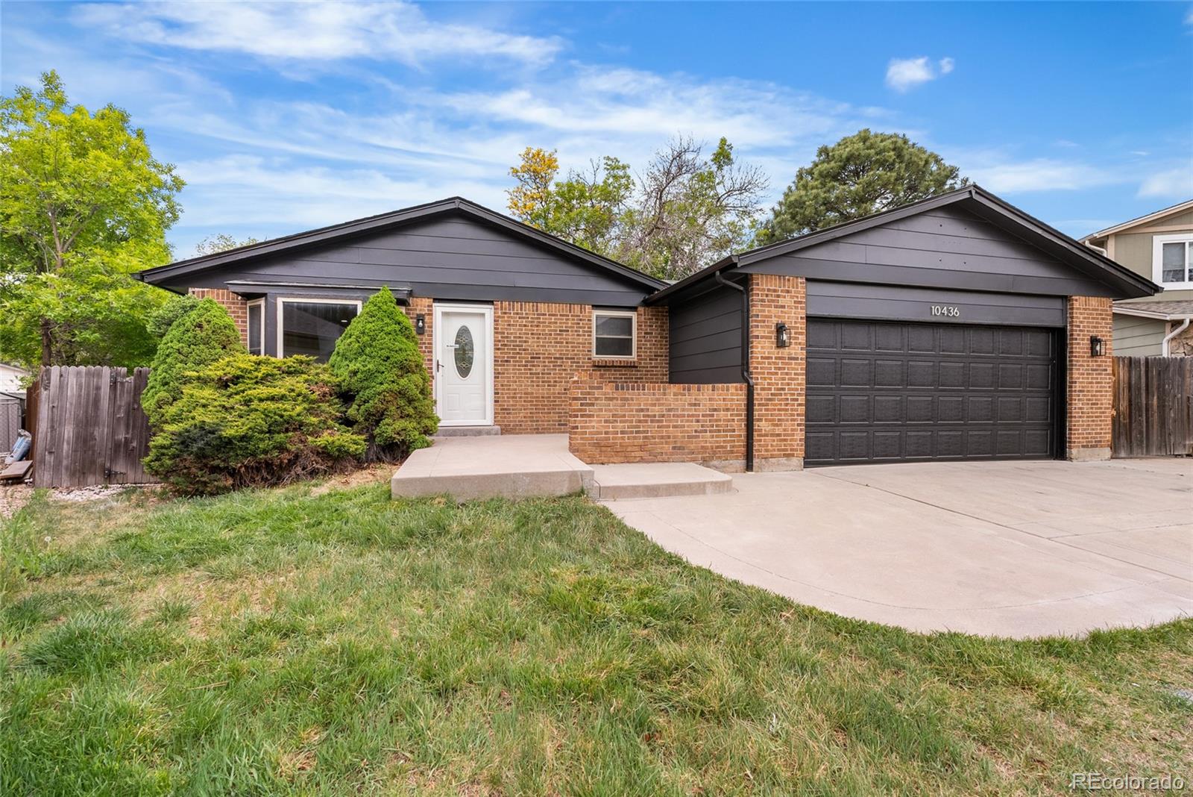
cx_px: 596
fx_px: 530
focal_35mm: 16
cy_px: 398
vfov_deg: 73.8
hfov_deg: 96.7
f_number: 8
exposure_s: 1/160
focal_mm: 16
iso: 200
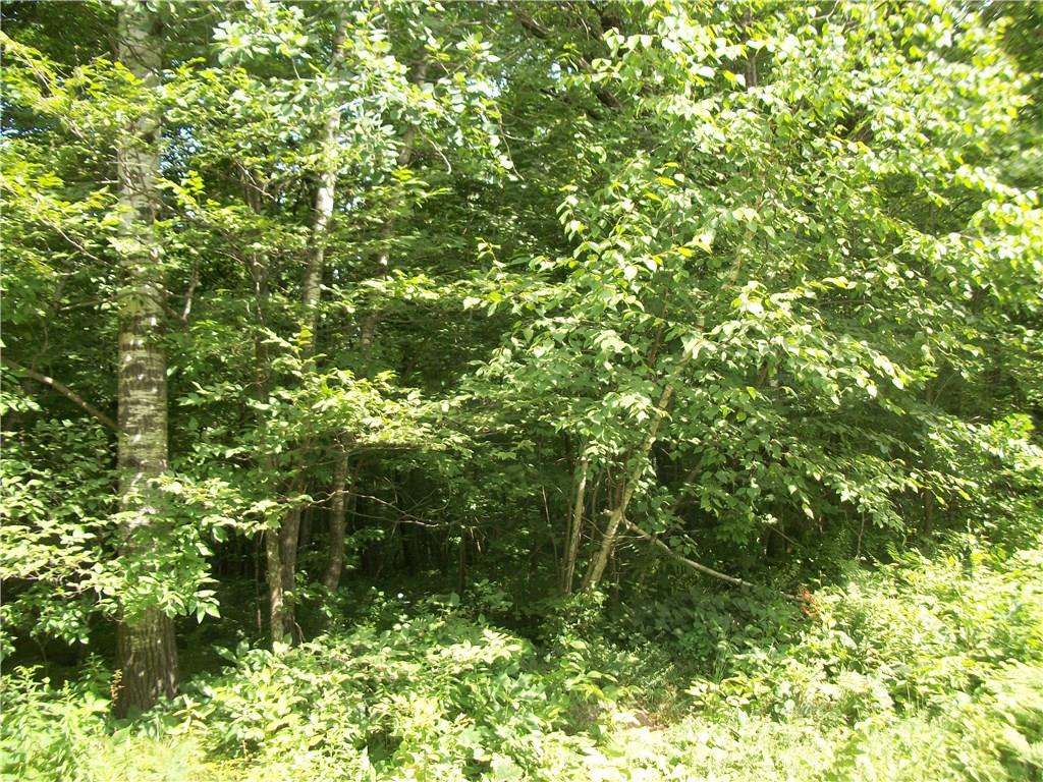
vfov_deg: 44.2
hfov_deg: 56.8
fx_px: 964
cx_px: 522
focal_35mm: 32
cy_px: 391
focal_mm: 5.7
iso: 80
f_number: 2.9
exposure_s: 1/200
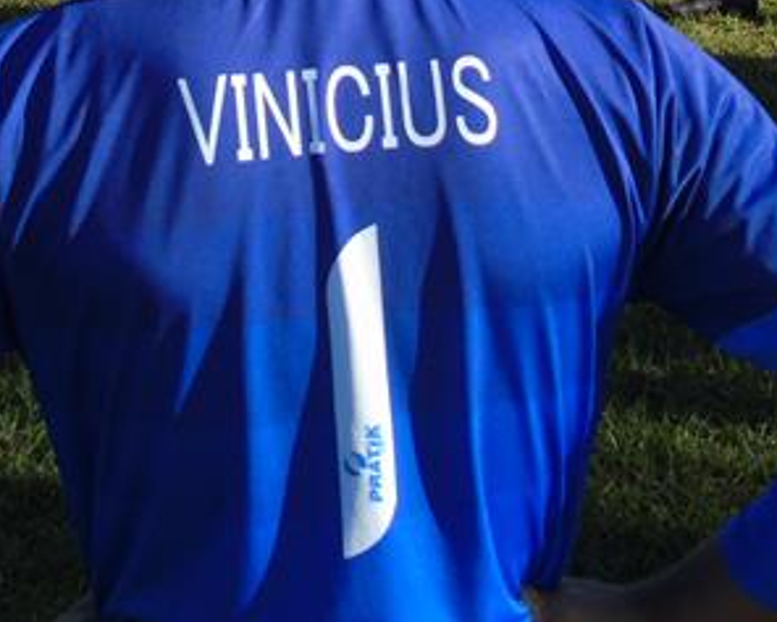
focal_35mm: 98
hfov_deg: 19.5
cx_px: 310
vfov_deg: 14.5
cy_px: -344
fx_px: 2254
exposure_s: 1/500
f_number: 3.6
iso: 80
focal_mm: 5.2
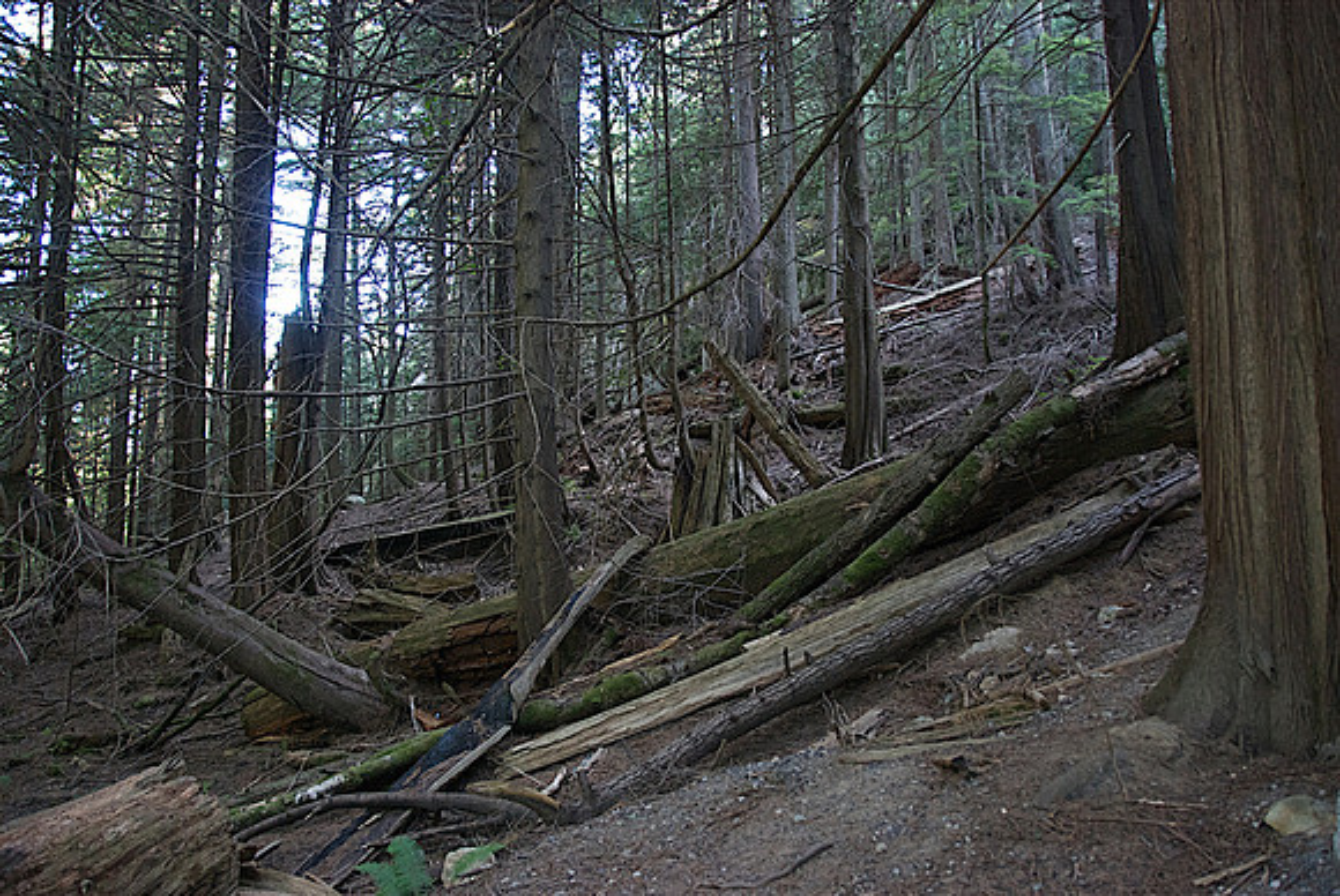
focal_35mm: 27
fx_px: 1006
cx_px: 670
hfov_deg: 67.3
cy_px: 448
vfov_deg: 48.0
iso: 800
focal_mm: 18
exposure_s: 1/15
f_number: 3.5
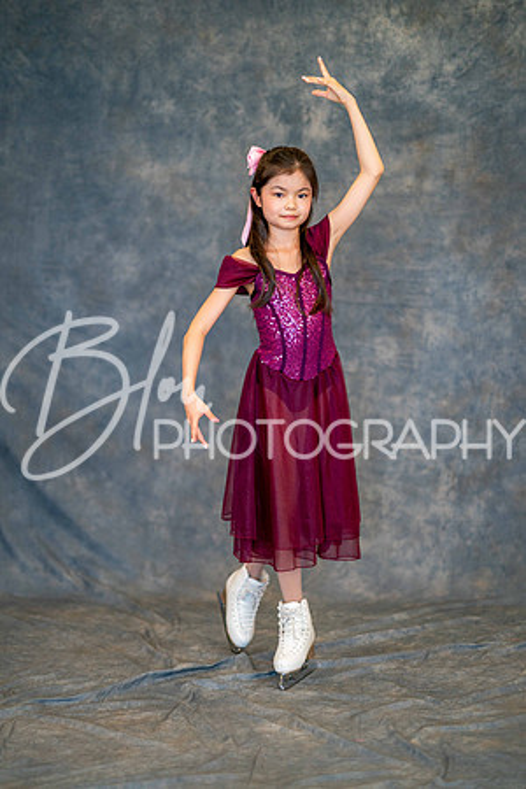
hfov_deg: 16.1
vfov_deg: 23.9
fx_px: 1863
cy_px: 394
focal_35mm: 85
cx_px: 263
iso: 500
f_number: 1.4
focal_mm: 85
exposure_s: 1/200
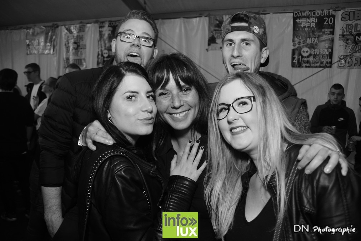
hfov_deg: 59.5
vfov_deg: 41.7
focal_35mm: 32
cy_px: 120
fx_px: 316
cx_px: 180
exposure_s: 1/40
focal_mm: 21
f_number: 3.5
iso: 1600
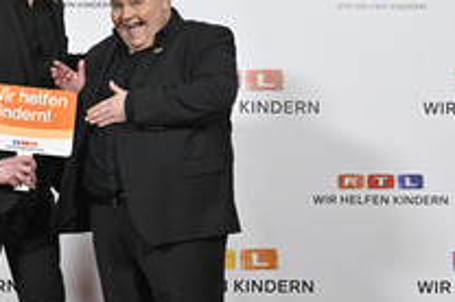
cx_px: 100
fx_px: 1123
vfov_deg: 15.3
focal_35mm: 89
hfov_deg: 22.6
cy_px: 186
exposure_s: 1/400
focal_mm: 41
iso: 1600
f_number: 4.5
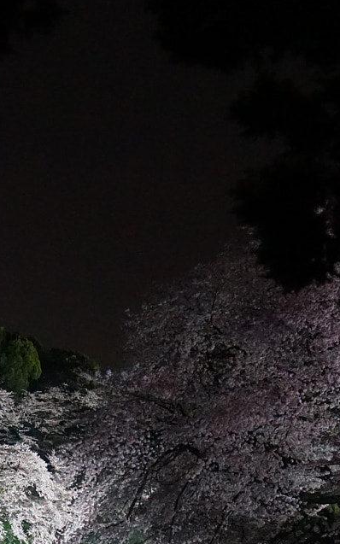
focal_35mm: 151
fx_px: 2239
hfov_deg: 8.5
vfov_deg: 13.8
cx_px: -144
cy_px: 419
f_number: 5
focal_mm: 59
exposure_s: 1/50
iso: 6400
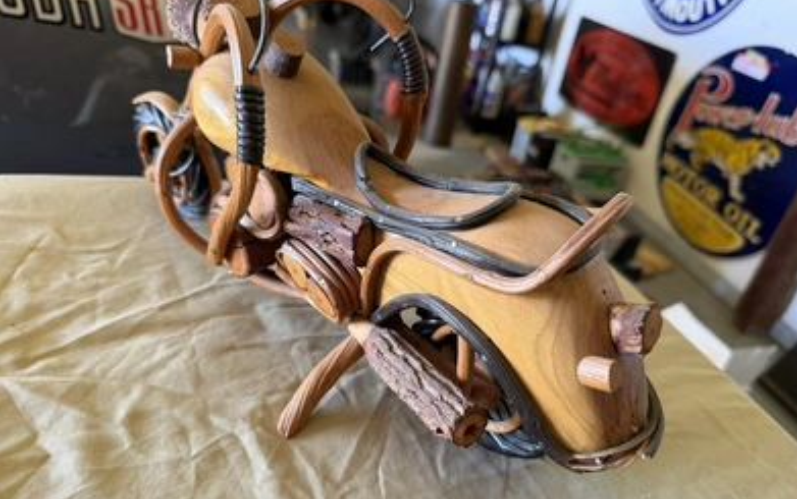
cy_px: 267
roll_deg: -11.0
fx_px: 565
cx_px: 406
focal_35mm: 26
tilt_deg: -30.3
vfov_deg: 47.6
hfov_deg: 70.4
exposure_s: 1/61
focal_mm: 6.76
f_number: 1.78
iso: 200
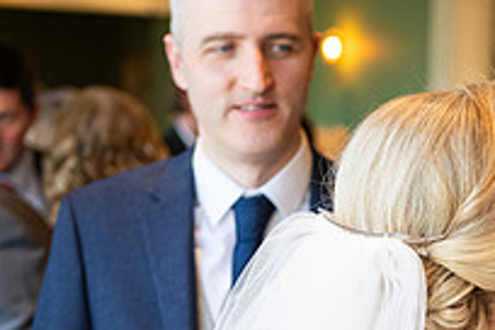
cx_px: 449
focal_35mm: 148
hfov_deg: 13.7
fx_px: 2035
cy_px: 419
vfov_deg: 9.1
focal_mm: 52
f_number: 3.5
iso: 800
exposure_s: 1/160
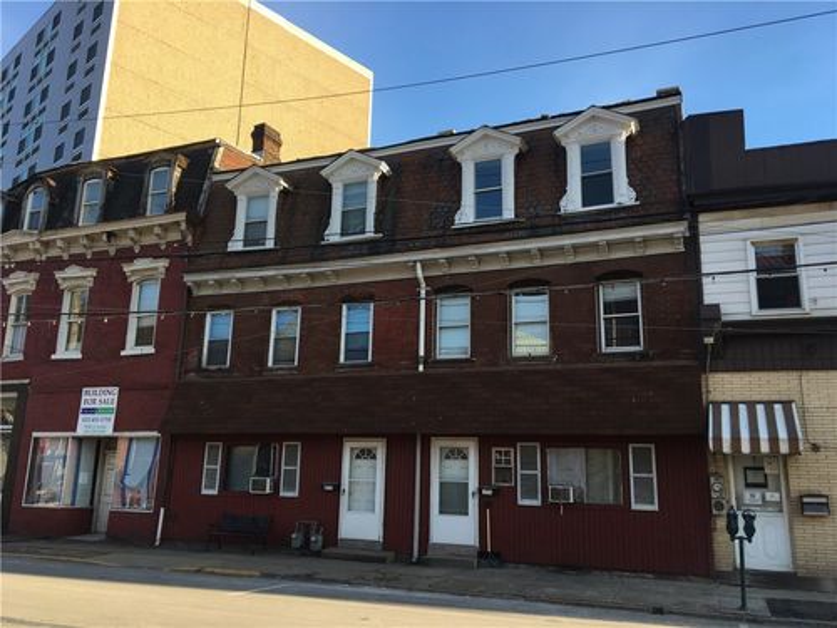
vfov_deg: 48.2
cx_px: 418
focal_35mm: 29
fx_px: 701
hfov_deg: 61.7
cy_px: 314
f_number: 2.2
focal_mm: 4.15
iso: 25
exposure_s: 1/418
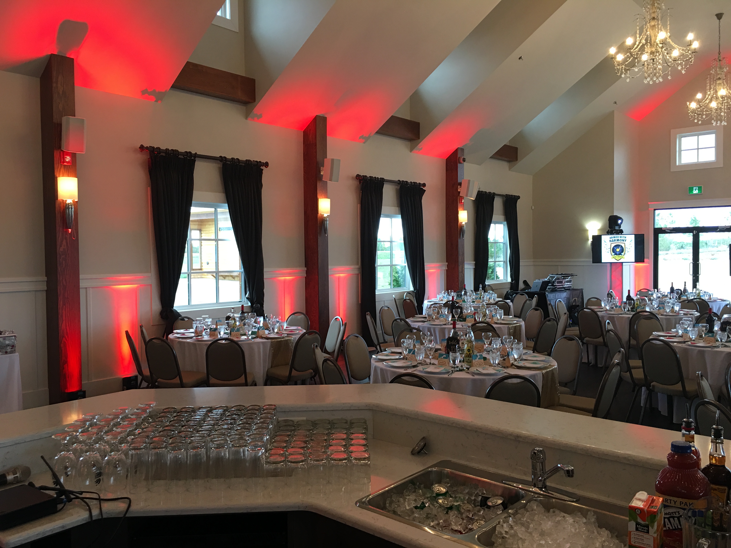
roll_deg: -0.3
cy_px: 274
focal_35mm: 29
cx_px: 366
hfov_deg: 61.7
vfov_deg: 48.2
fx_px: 612
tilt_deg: -1.9
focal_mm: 4.15
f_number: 2.2
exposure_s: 1/15
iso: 40
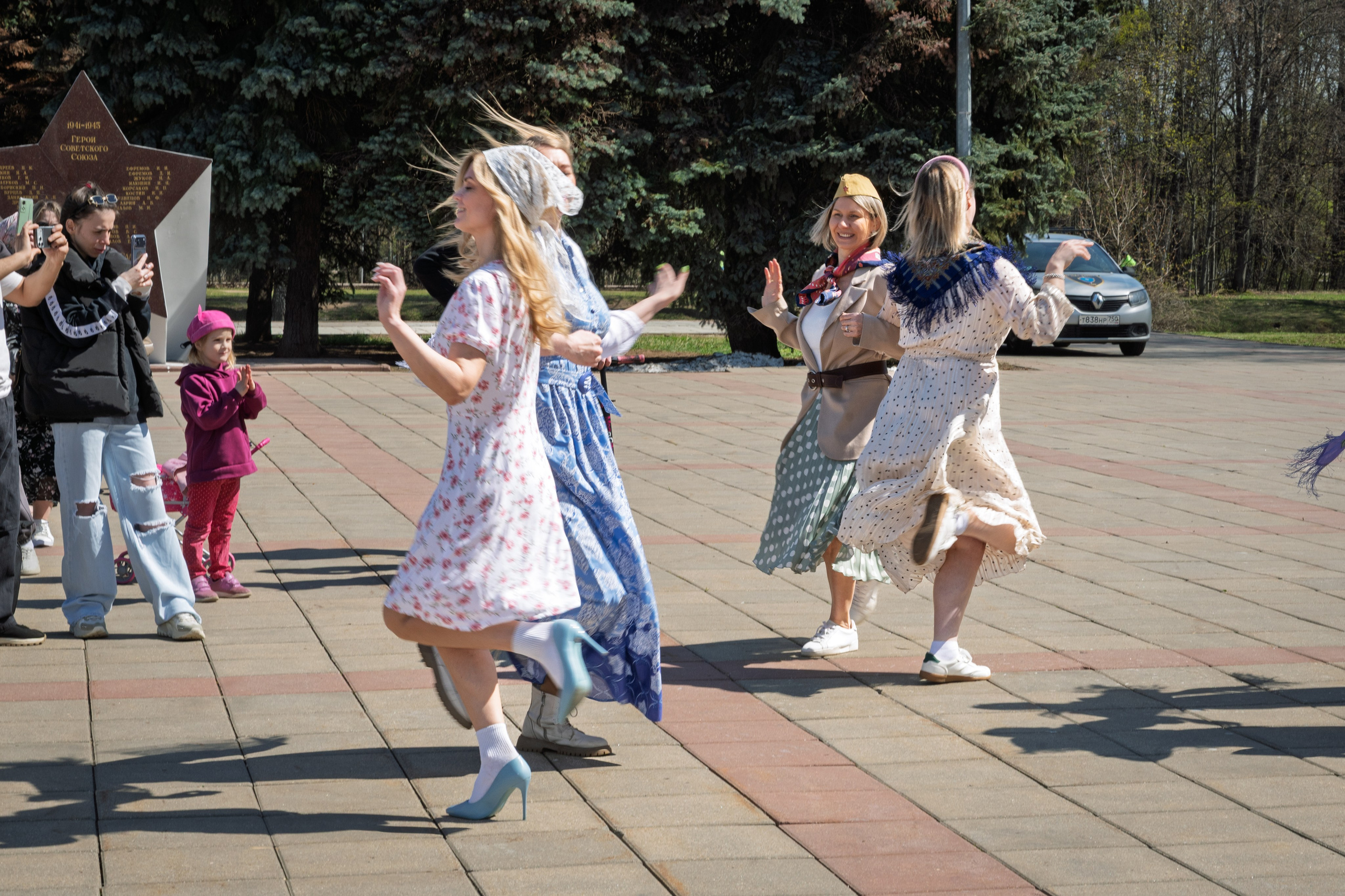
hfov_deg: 24.5
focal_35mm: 83
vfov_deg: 16.5
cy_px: 480
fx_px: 3098
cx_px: 732
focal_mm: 70
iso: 250
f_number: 14
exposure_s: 1/200
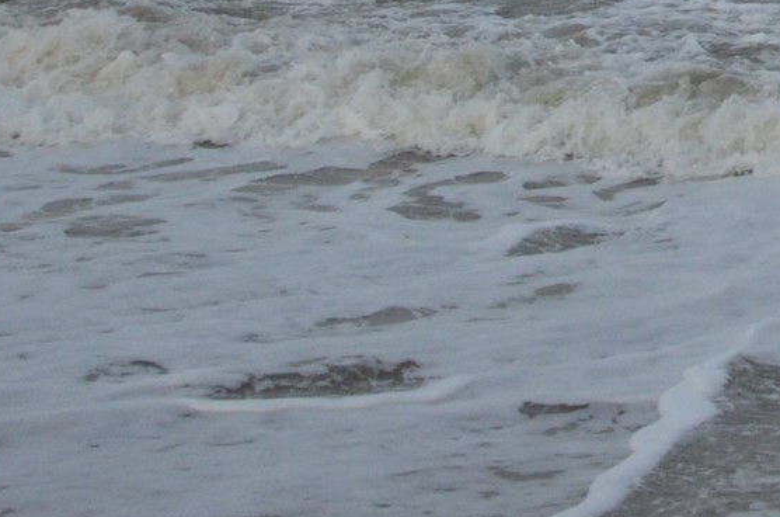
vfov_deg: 11.3
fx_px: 2464
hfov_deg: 16.4
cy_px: -361
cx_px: 1174
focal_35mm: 114
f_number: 22
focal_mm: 22
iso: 1600
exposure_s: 1/200
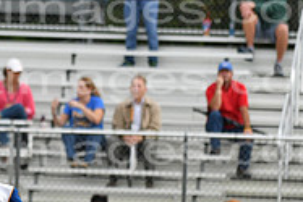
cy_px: 259
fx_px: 5483
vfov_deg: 2.1
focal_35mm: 651
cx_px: -16
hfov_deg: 3.2
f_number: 3.5
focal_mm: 140
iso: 800
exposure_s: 1/4000
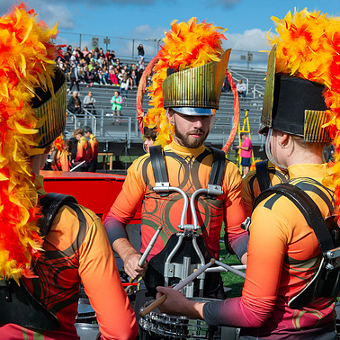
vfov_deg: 22.2
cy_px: 165
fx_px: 867
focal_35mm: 78
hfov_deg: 22.2
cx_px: 197
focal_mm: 58
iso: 1600
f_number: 10
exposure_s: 1/4000
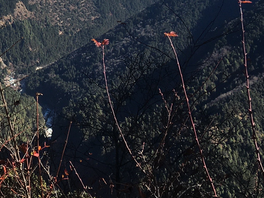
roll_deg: -0.3
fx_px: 717
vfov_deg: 14.9
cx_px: 15
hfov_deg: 20.4
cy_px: -70
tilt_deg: +4.9
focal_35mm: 94
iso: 25
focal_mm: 4.15
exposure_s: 1/962
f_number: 2.2
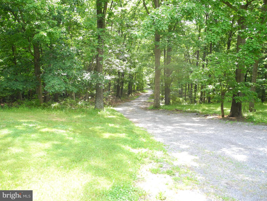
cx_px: 134
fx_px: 216
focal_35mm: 28
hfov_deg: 63.4
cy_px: 100
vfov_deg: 49.7
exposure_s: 1/98.5
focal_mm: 6
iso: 100
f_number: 2.8
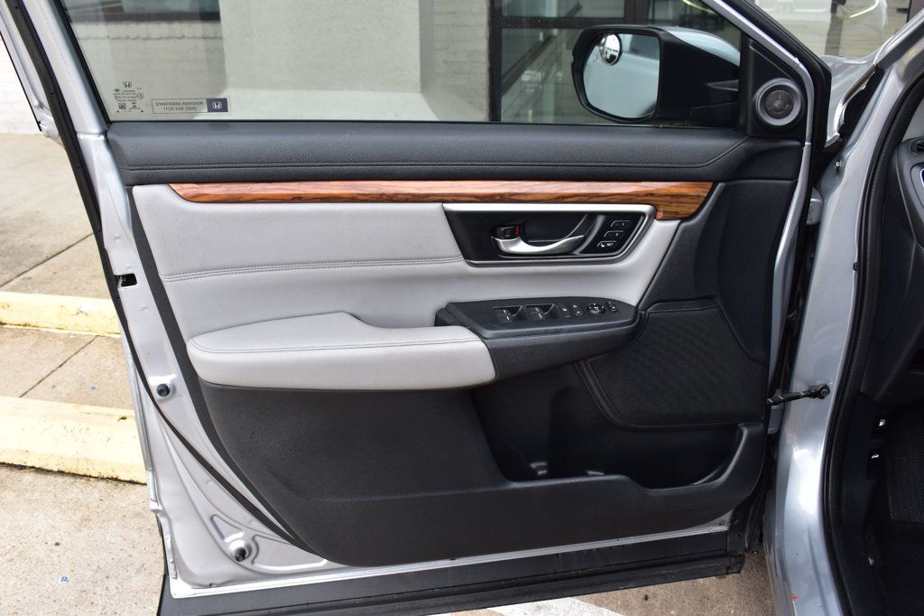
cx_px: 462
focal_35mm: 33
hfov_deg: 57.2
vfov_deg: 39.9
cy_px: 308
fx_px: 847
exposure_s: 1/60
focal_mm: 22
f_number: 8
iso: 400
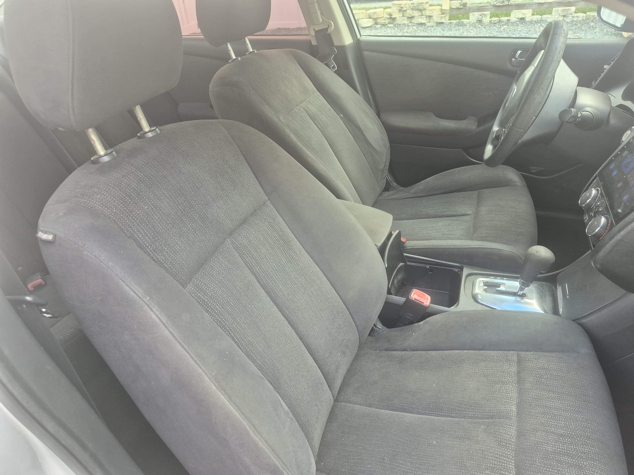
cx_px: 317
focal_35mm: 23
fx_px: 421
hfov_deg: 73.9
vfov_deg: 58.9
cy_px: 238
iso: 200
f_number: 1.8
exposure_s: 1/120
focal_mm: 5.4
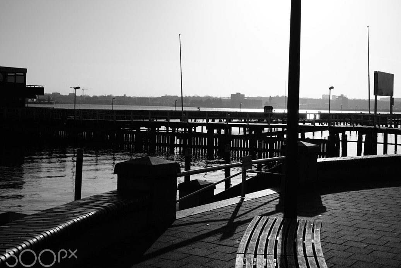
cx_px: 291
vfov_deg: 25.0
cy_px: 102
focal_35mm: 54
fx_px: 602
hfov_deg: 36.2
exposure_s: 1/1000
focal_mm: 35
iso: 100
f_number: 9
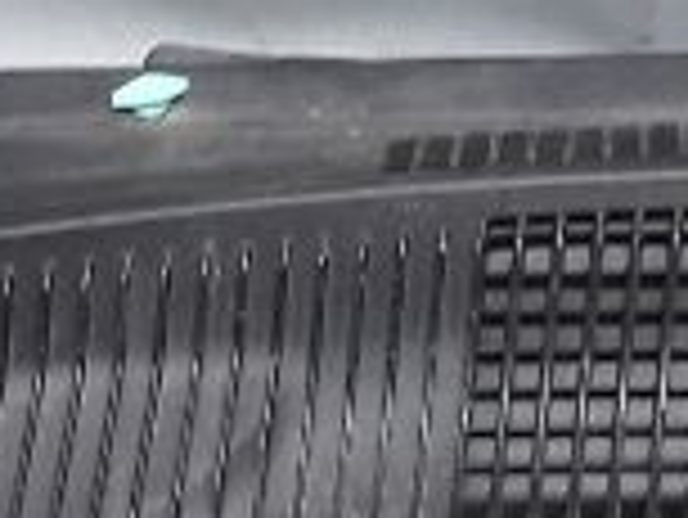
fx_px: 3600
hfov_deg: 10.9
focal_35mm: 181
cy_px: 95
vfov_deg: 8.2
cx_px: 301
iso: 125
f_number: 1.9
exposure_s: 1/50
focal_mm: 3.6
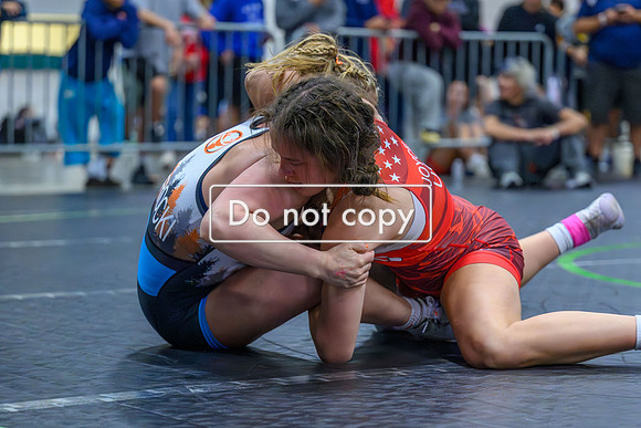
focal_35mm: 112
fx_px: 1995
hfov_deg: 18.2
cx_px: 294
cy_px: 281
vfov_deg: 12.2
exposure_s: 1/800
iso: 12800
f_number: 2.8
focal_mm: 82
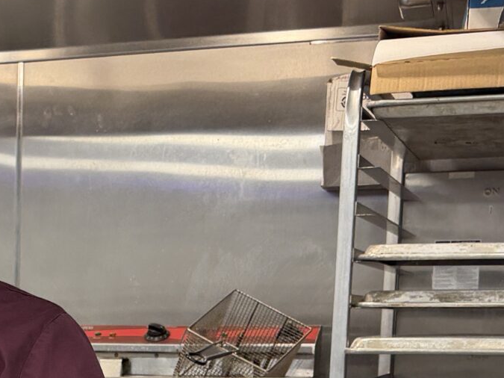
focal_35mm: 91
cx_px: -31
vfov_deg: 15.3
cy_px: 515
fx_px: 1325
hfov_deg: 20.6
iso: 100
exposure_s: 1/60
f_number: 1.78
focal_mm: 6.76
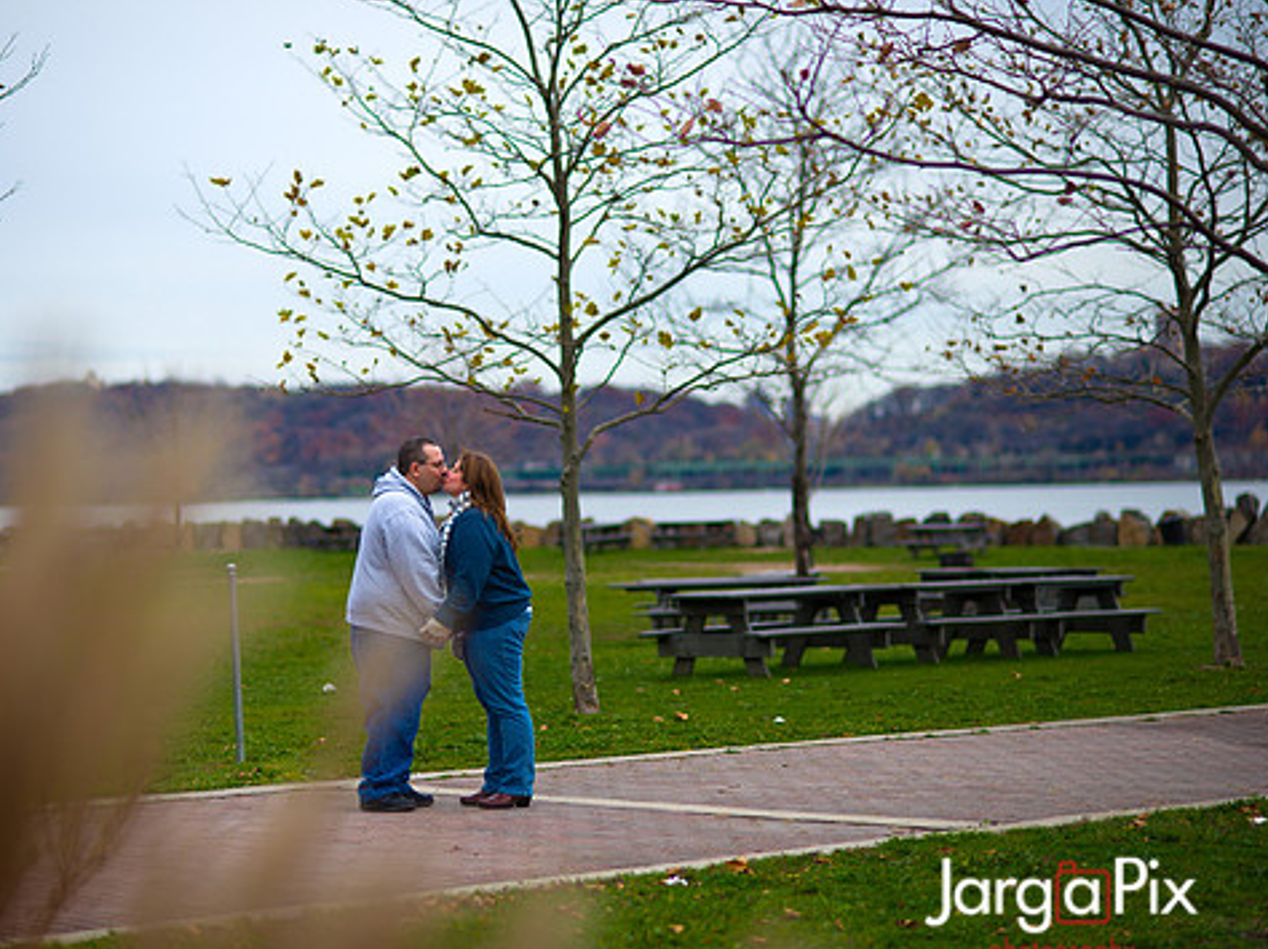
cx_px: 514
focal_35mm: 100
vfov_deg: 14.8
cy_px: 484
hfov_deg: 19.6
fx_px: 3661
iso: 100
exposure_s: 1/1250
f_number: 2
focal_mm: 85
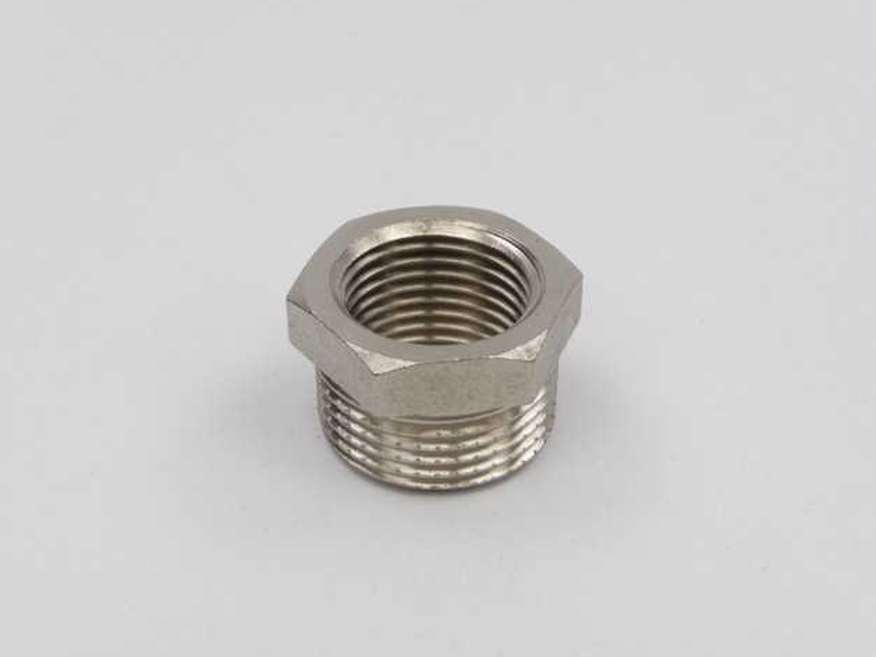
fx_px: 1493
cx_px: 436
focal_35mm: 59
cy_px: 327
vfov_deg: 24.8
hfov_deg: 32.7
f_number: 4.4
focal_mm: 9.8
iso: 100
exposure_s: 1/500
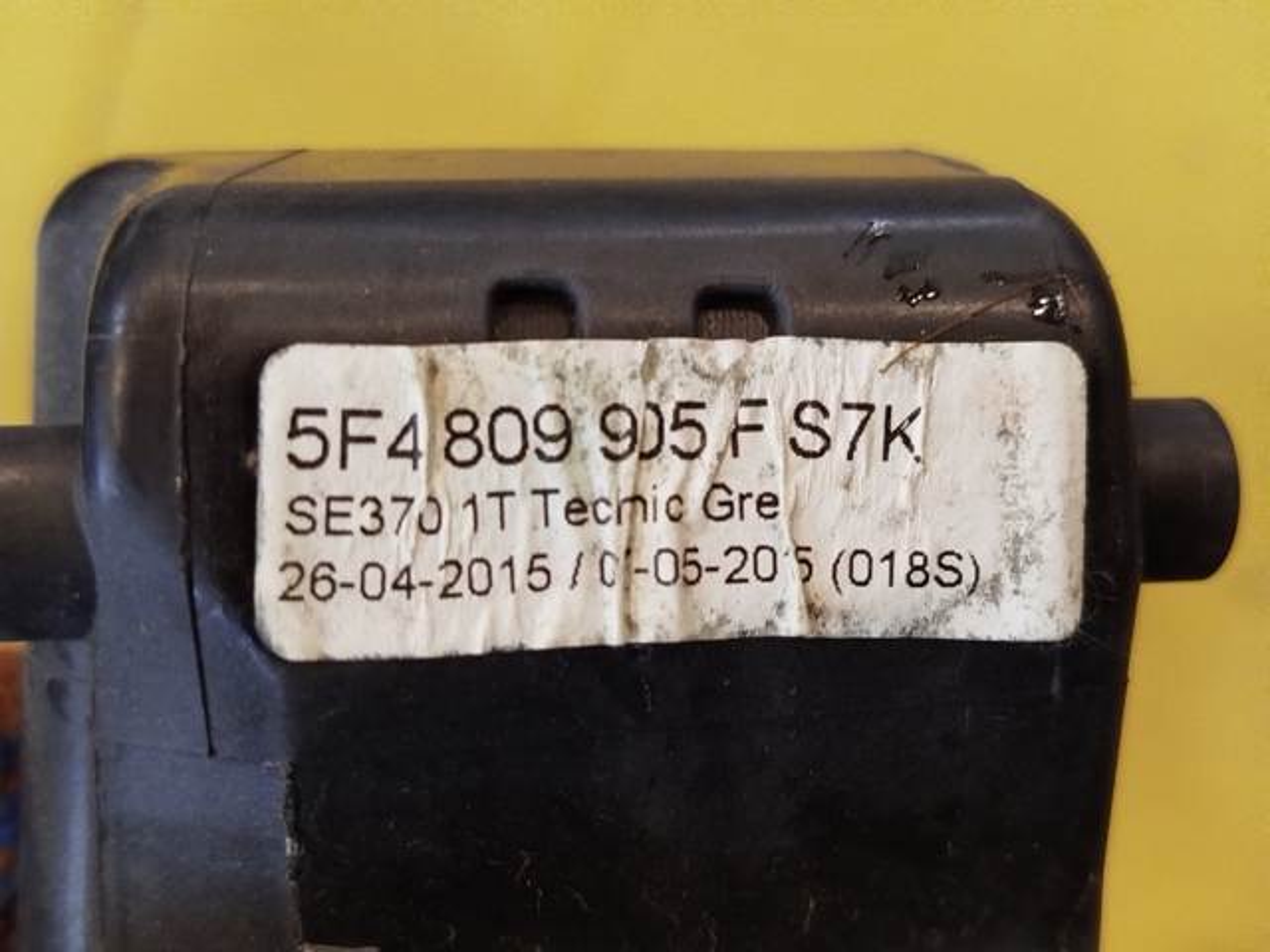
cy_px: 476
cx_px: 635
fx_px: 1761
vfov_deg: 30.3
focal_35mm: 48
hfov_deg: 39.7
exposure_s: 1/33
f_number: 1.7
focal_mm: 5.31
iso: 500
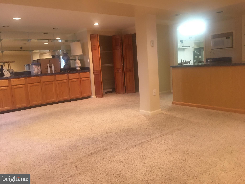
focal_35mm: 29
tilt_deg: -5.2
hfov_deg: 61.7
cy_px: 92
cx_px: 122
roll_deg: +4.1
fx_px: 205
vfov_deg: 48.2
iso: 80
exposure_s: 1/10
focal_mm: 4.15
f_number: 2.2
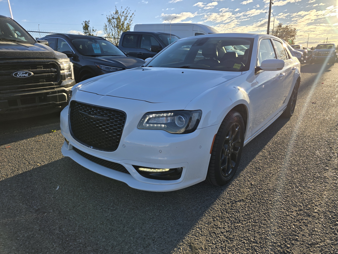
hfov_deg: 73.9
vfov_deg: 58.9
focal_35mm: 23
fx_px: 225
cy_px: 127
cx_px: 169
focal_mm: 6.3
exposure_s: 1/521
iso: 12
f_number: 1.7
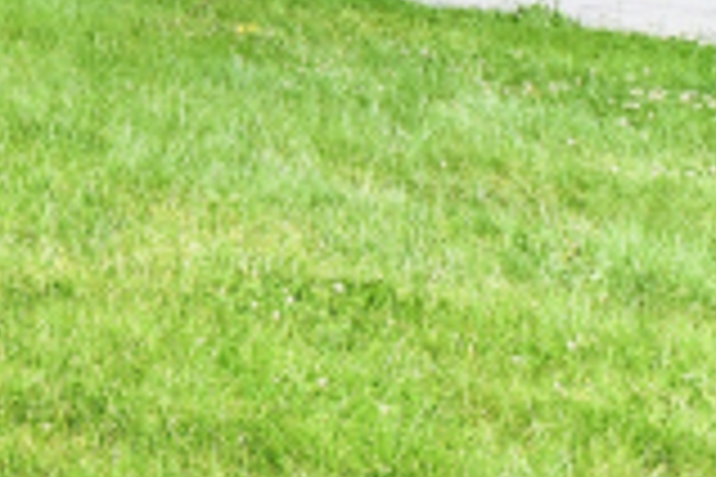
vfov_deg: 16.2
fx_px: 1591
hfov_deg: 15.6
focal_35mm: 80
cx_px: -937
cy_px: -135
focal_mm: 17
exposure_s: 1/400
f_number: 10
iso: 640
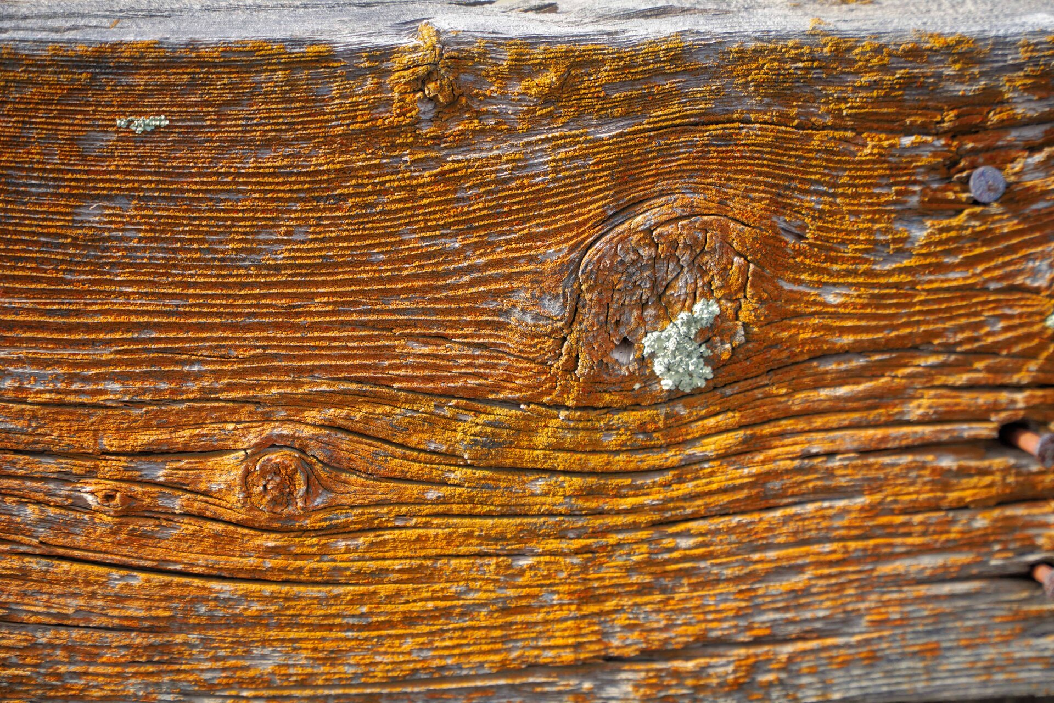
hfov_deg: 13.0
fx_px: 4611
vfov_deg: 8.7
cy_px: 352
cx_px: 527
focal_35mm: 158
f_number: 5
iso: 100
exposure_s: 1/250
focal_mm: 105
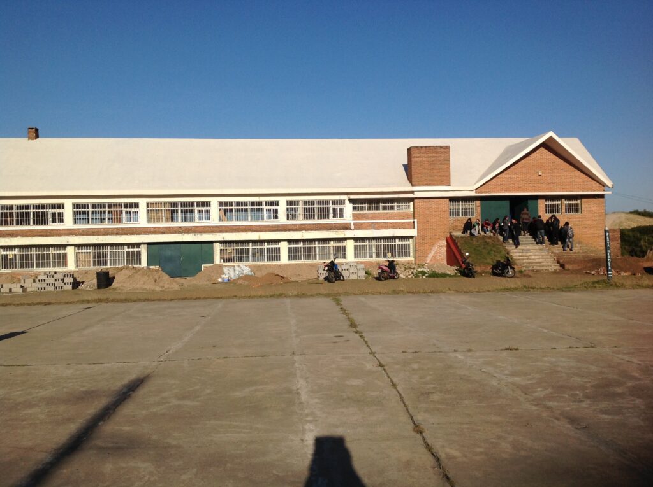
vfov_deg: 40.6
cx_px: 326
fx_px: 659
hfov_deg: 52.7
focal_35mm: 35
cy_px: 244
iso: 50
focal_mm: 4.28
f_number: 2.4
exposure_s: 1/3788
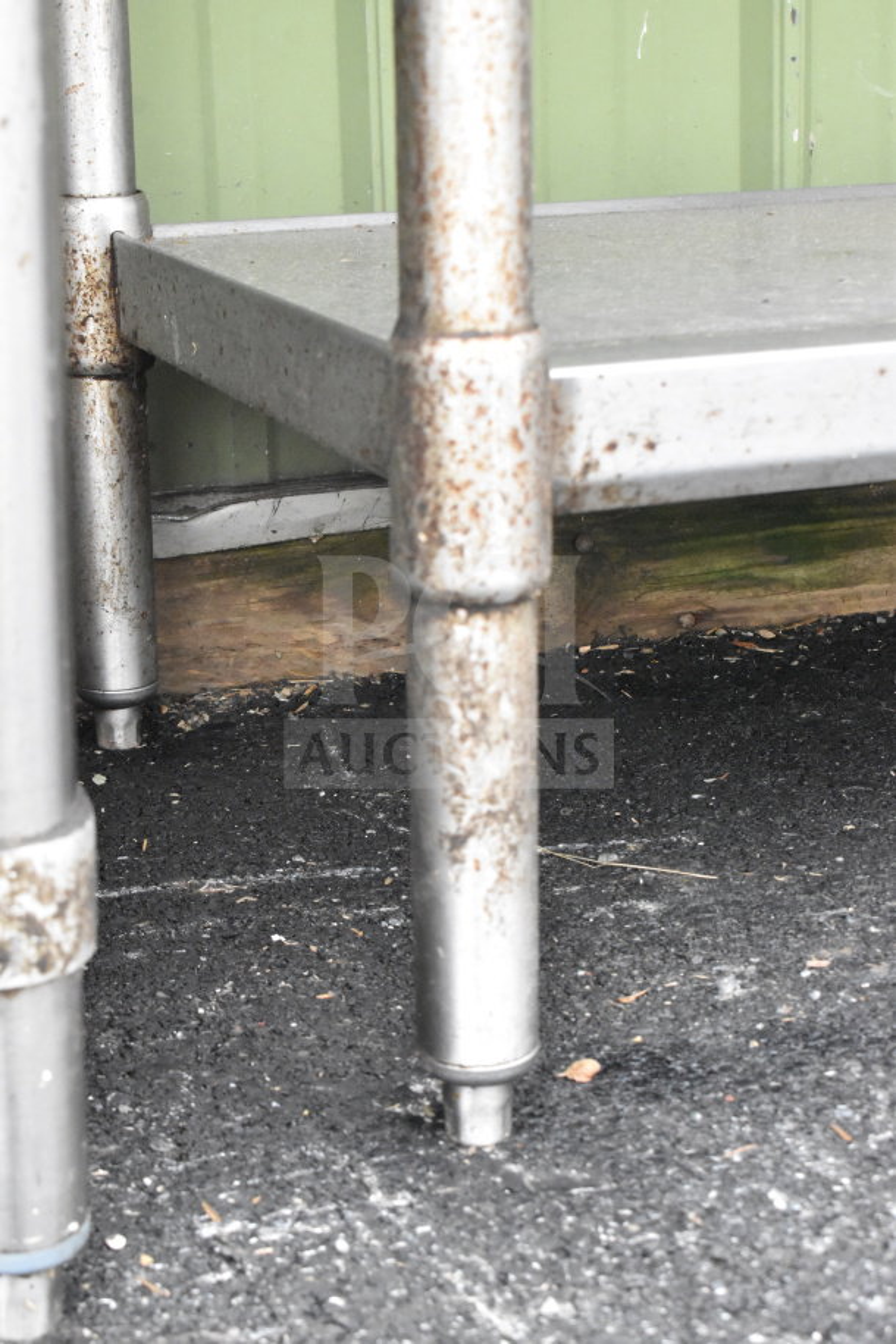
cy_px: 672
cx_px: 448
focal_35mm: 68
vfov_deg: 29.9
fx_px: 2520
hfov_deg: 20.2
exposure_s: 1/400
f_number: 10
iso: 6400
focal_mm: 45
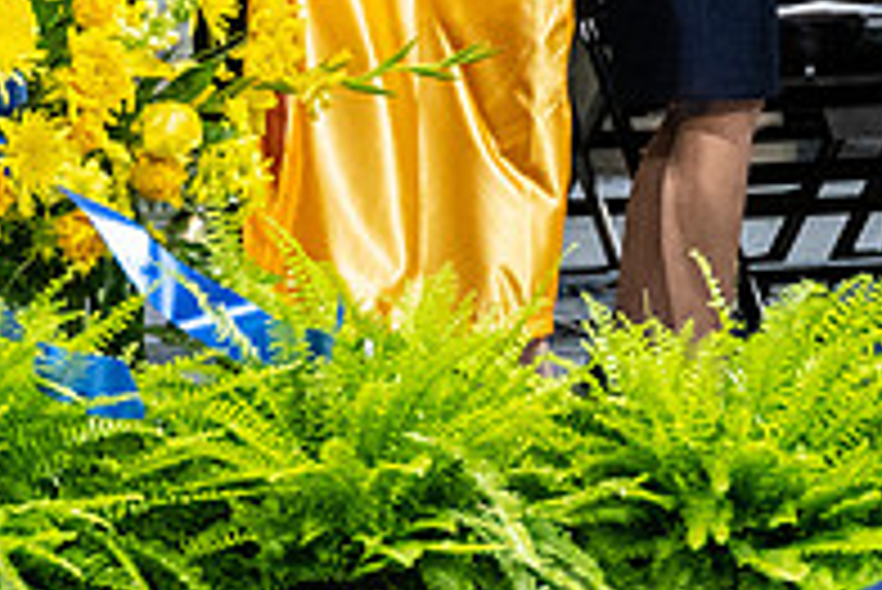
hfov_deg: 1.7
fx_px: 29372
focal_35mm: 1198
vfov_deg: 1.1
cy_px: -128
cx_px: 442
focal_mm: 200
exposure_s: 1/200
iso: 2000
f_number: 4
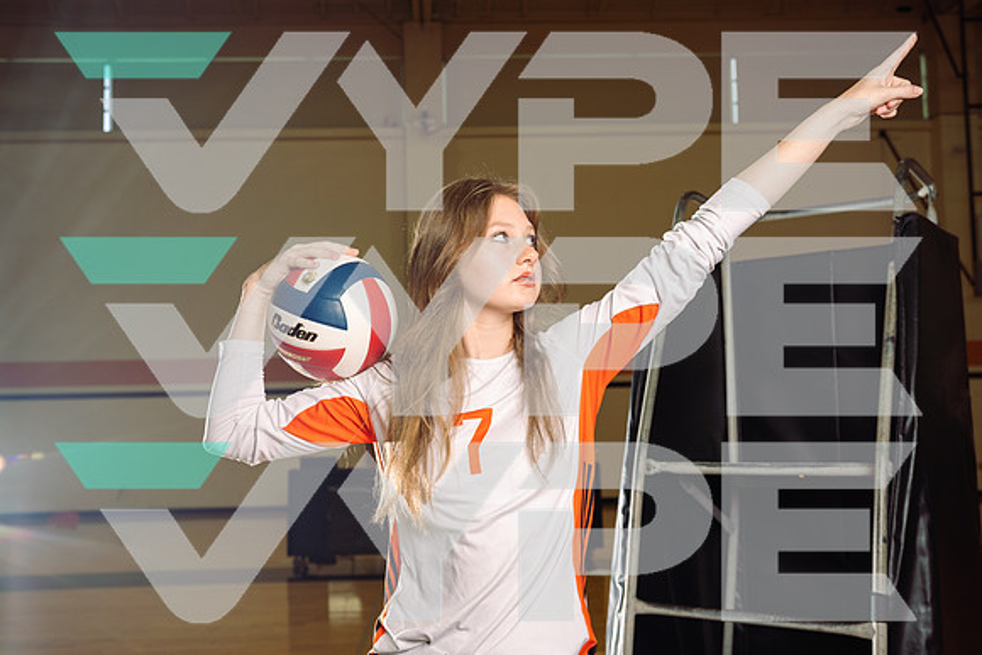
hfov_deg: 49.5
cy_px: 328
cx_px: 491
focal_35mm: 39
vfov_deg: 34.2
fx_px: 1064
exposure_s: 1/250
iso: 160
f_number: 5
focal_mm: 39
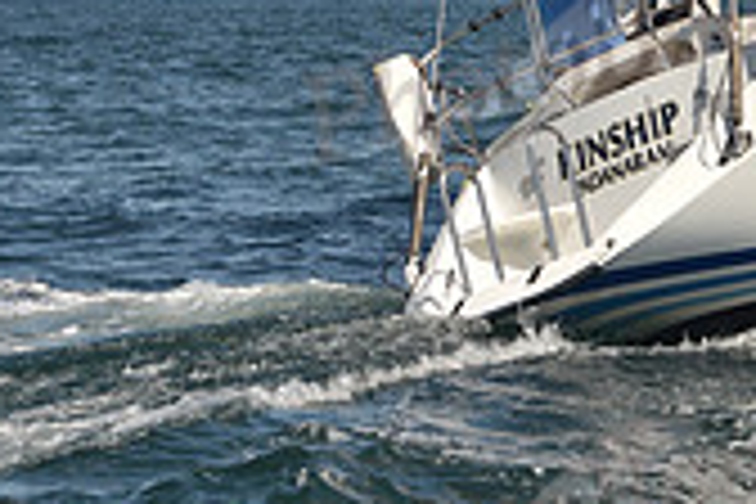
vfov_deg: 5.6
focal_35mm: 242
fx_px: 5082
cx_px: 1174
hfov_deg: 8.3
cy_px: -250
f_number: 7.1
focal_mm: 70
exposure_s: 1/640
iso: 250
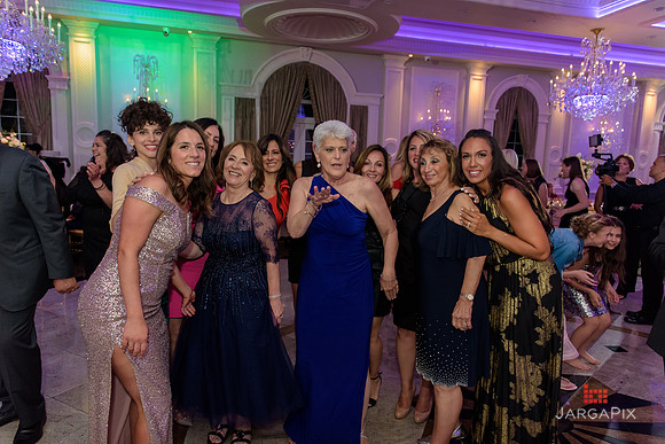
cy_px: 222
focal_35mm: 24
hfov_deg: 73.7
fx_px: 443
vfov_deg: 53.2
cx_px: 332
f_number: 3.2
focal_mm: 24
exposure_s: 1/125
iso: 1600
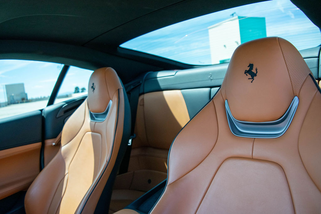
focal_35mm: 28
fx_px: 254
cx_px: 160
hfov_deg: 64.6
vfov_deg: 45.7
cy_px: 107
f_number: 4
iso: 450
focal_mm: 18
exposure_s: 1/1000
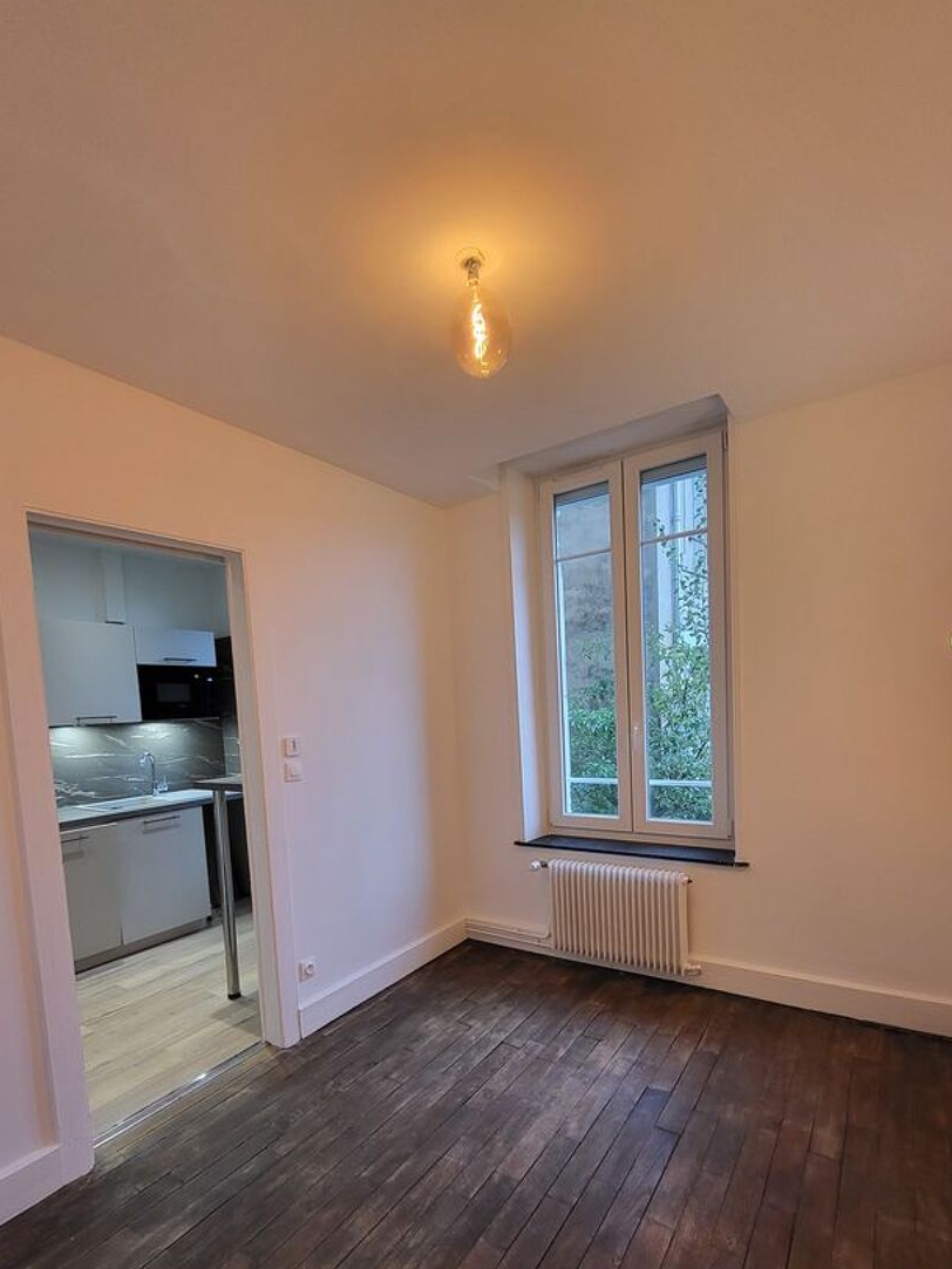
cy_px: 767
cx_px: 468
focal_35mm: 16
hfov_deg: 78.1
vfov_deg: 93.2
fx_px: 587
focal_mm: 1.74
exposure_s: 1/50
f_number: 2.2
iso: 200
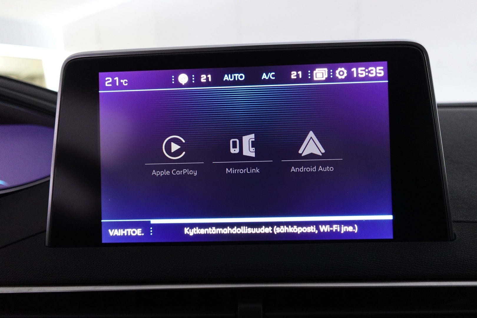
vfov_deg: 61.9
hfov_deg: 84.0
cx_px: 238
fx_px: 265
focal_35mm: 20
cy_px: 159
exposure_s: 1/80
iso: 640
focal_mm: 7.6
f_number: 2
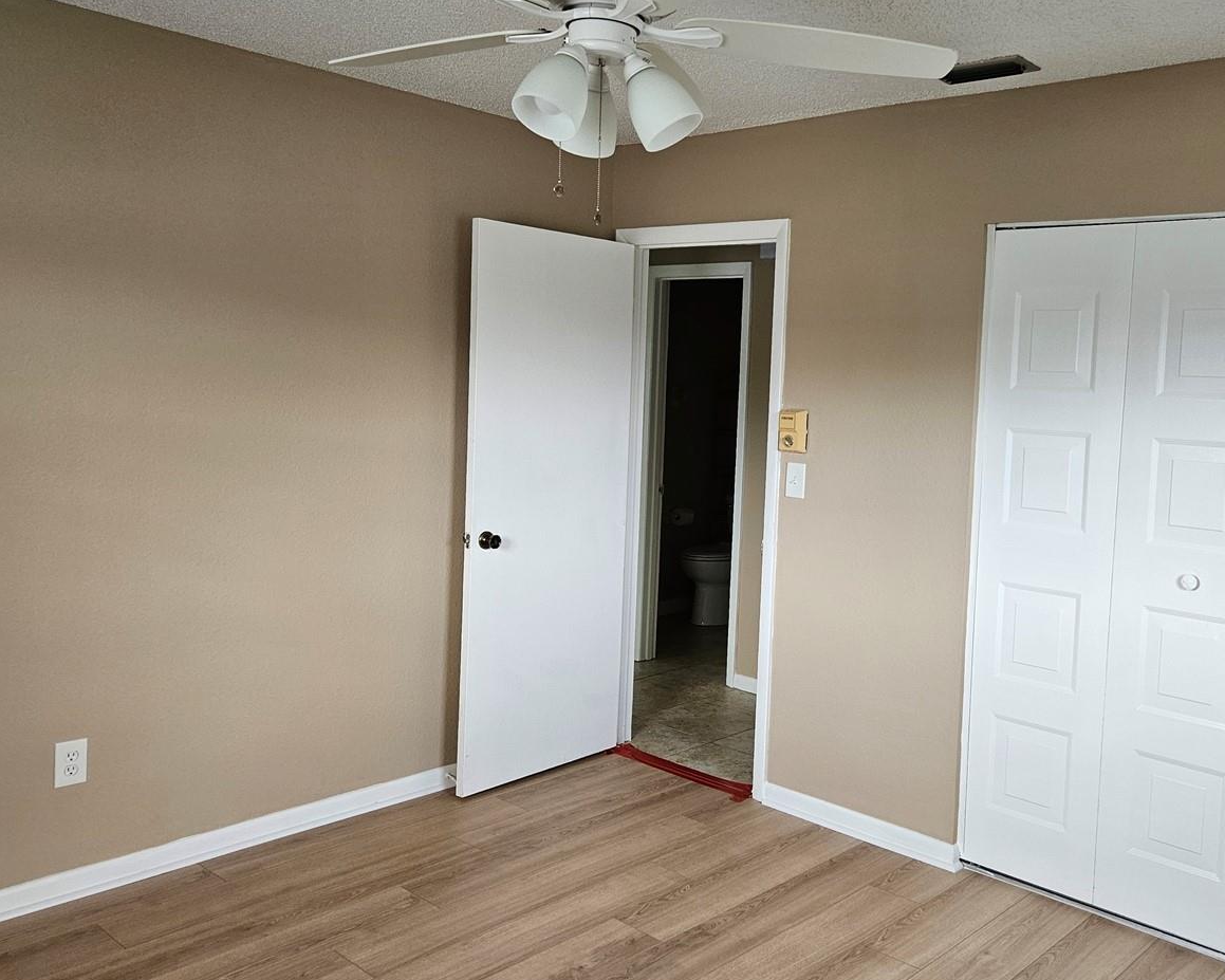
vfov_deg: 47.0
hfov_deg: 56.4
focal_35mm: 31
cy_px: 429
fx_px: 1124
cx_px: 777
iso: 250
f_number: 1.8
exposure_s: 1/180
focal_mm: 5.4
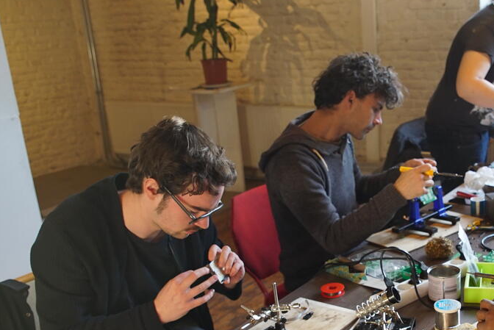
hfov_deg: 41.8
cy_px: 234
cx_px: 390
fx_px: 618
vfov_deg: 29.6
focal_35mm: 45
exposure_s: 1/160
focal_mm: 24
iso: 1250
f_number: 4
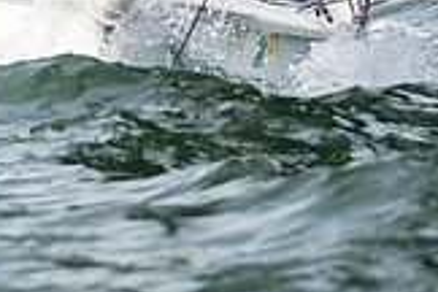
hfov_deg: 1.0
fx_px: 26193
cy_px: -223
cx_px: -289
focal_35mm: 2153
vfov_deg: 0.6
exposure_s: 1/2000
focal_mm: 400
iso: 400
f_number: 5.6
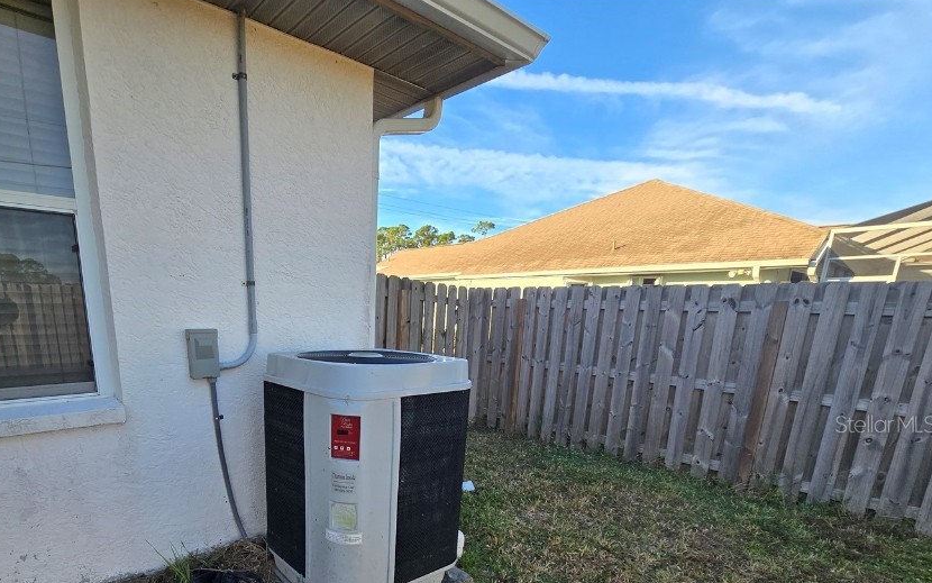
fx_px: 432
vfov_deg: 64.7
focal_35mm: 17
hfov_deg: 92.9
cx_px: 366
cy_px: 423
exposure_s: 1/2000
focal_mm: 2.2
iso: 160
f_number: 2.2
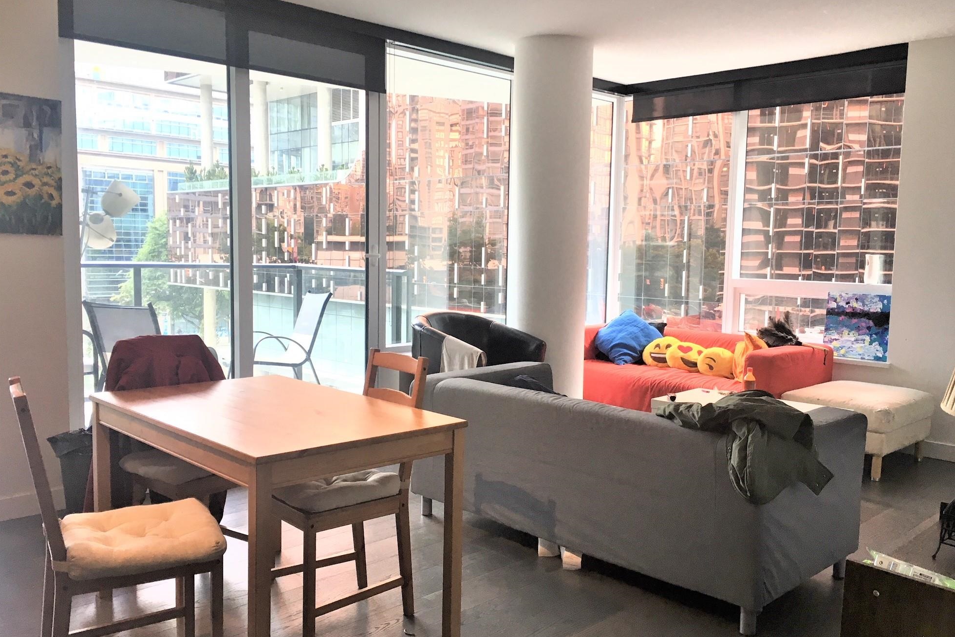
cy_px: 328
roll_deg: -0.5
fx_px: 822
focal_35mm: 31
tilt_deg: -5.5
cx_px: 487
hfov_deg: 60.3
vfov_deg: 42.3
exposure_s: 1/30
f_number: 2.2
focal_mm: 4.15
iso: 25
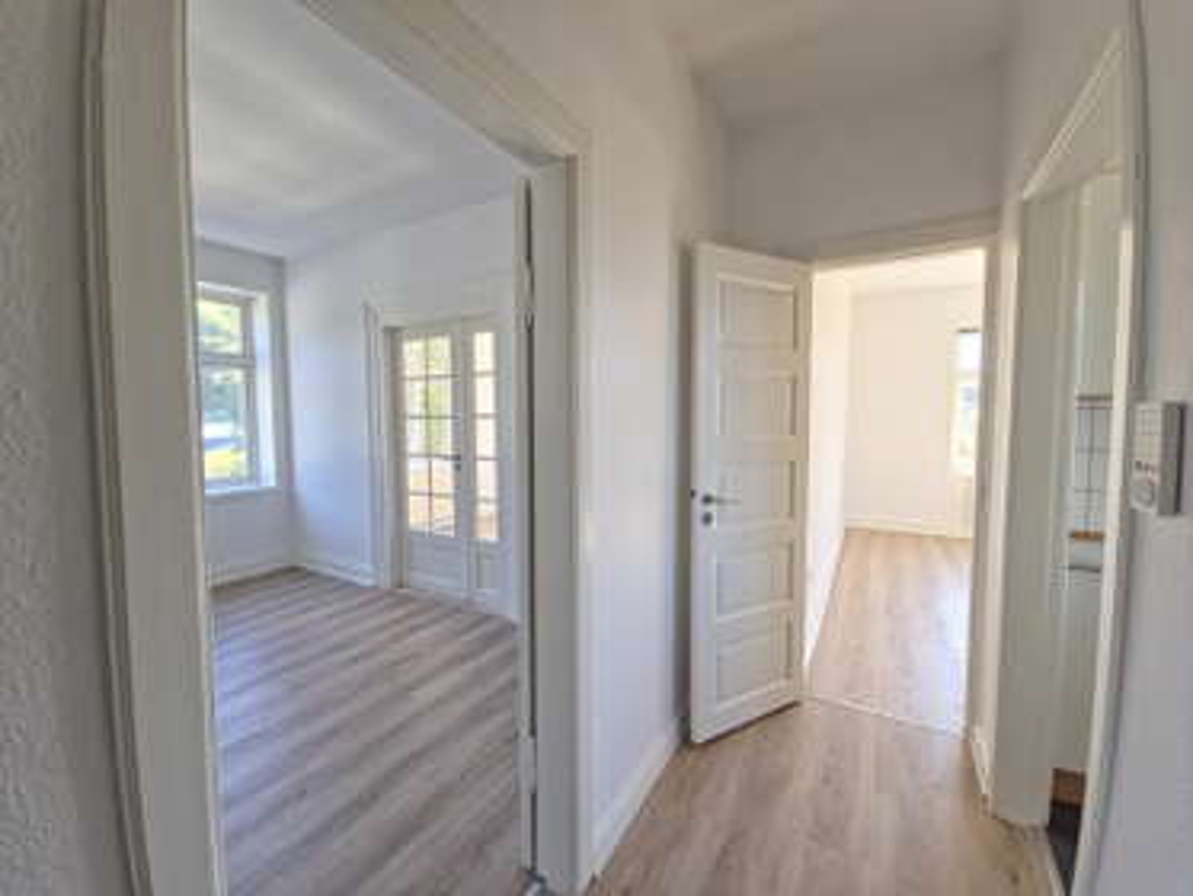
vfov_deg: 89.9
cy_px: 448
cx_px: 596
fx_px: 448
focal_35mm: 13
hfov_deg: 106.2
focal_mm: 2.2
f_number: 2.2
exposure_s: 1/100
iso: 80
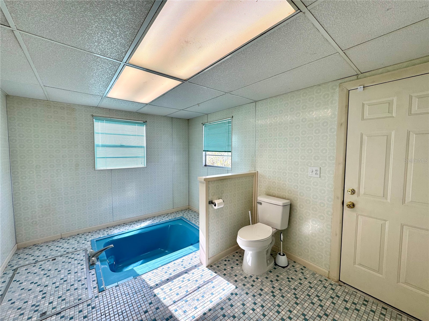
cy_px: 160
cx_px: 214
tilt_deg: -3.6
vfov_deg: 85.7
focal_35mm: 14
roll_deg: -0.4
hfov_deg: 102.1
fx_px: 174
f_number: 2.2
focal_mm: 2.22
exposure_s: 1/120
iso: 40
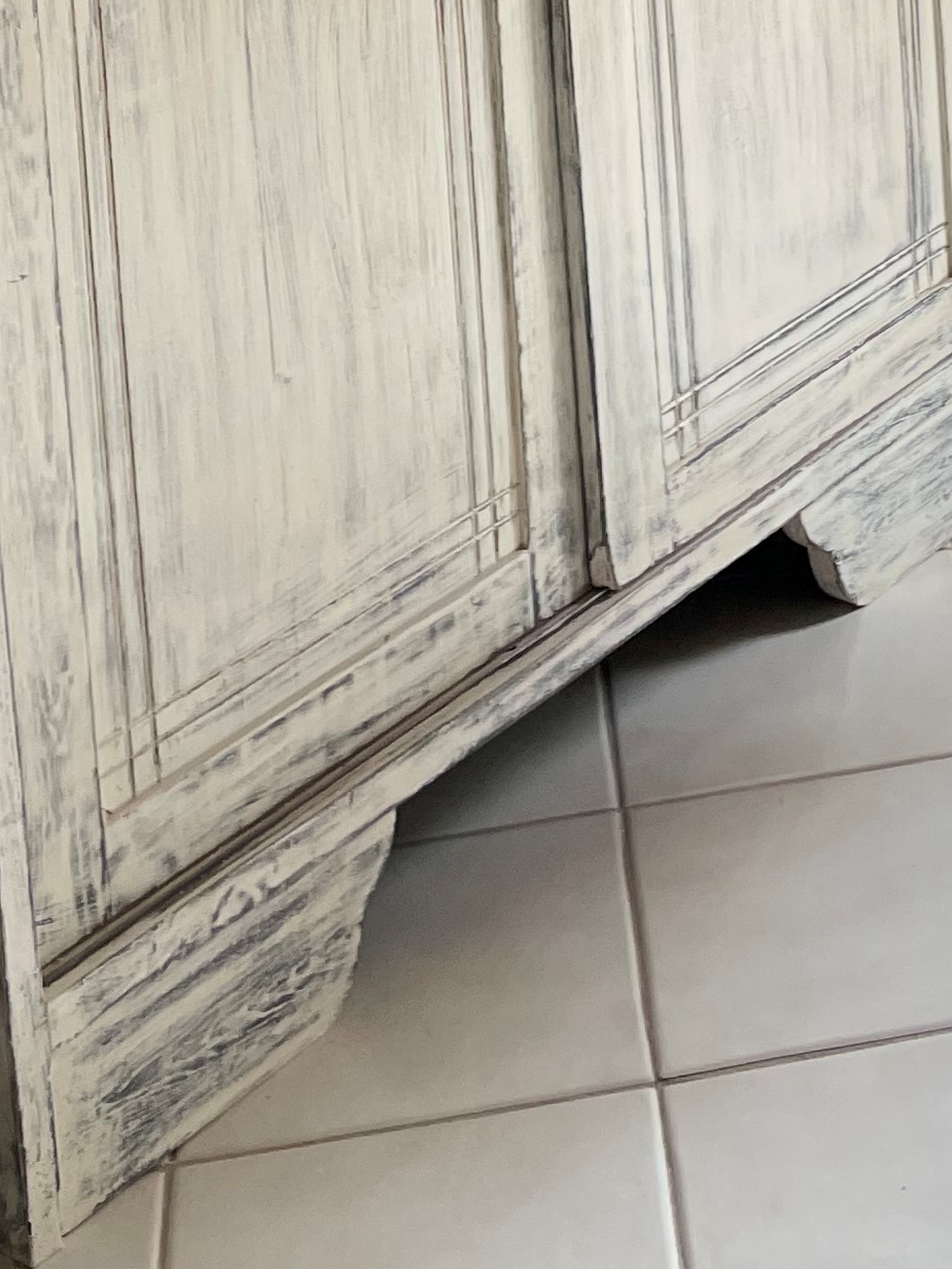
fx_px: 3116
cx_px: 905
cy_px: -736
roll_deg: +3.3
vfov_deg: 19.5
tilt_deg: -5.3
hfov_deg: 17.1
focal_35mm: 85
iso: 80
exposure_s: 1/121
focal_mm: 4.2
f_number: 1.6
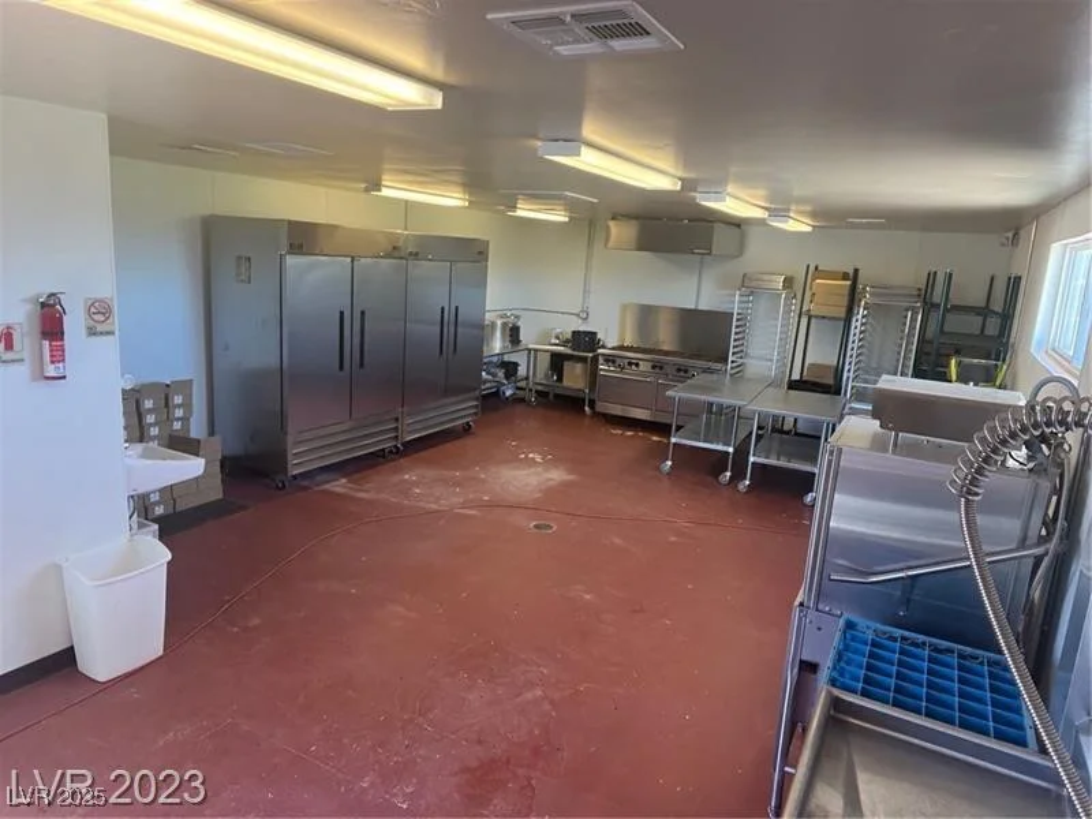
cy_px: 410
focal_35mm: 23
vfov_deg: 58.9
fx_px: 726
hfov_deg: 73.9
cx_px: 546
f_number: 2.2
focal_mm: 2.71
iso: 125
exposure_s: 1/56
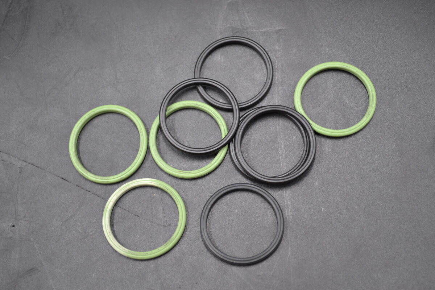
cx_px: 218
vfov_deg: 22.6
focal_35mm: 60
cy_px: 145
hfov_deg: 33.4
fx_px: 725
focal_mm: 40
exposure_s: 1/40
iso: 400
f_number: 5.3
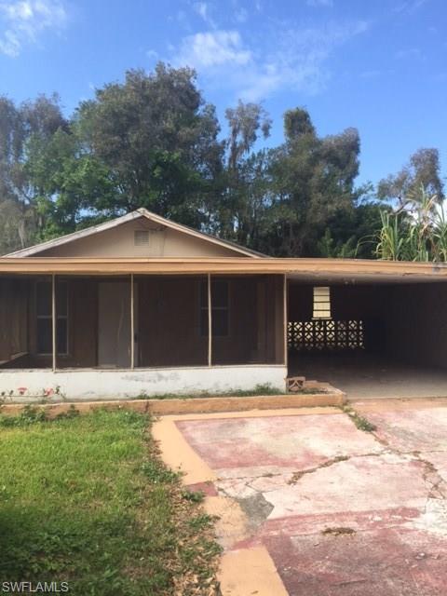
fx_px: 499
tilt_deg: +1.1
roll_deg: +0.1
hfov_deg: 48.2
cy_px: 298
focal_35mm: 29
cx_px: 224
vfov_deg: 61.7
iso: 32
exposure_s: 1/694
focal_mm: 4.15
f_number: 2.2
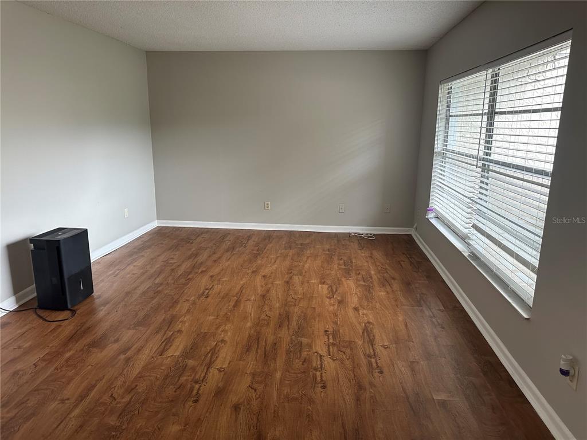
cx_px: 294
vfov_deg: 56.8
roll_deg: -0.2
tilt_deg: -12.3
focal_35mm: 24
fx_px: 407
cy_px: 220
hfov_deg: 71.6
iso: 200
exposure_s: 1/120
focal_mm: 6.86
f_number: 1.78
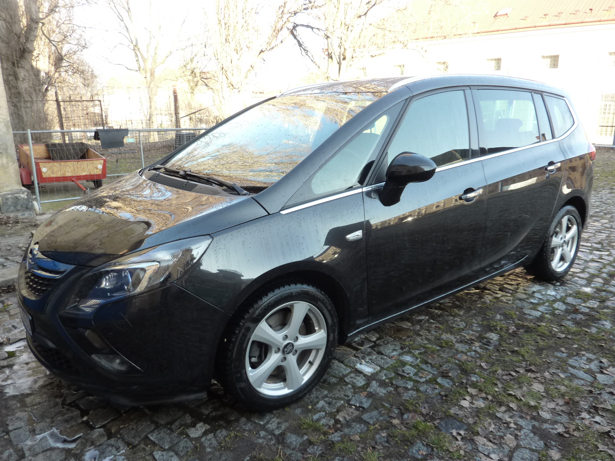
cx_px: 308
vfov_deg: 54.9
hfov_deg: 69.4
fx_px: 444
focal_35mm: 25
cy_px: 230
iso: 125
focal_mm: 4.1
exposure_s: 1/60
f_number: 3.3
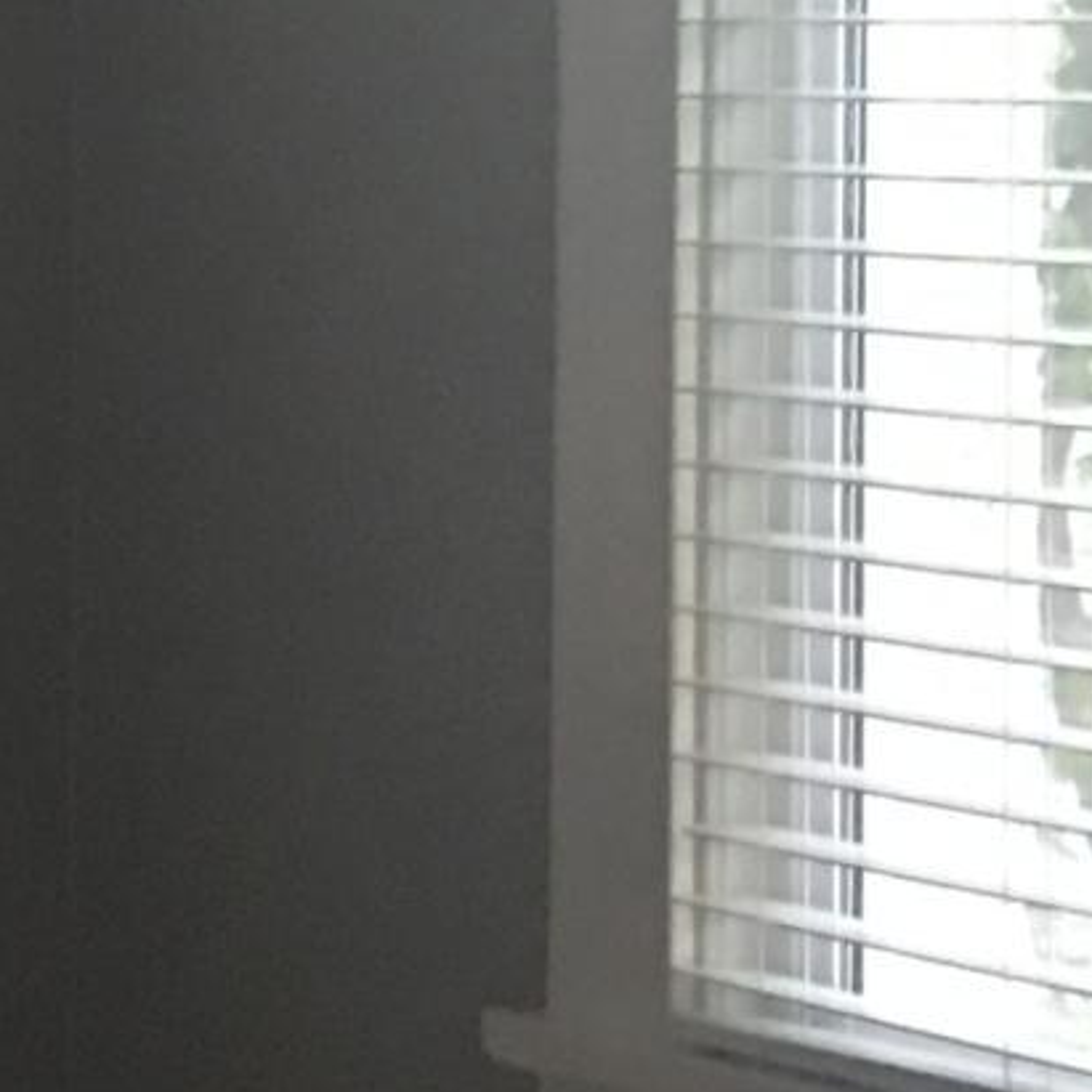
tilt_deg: -0.1
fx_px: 6674
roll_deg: +0.1
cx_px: -2548
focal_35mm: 187
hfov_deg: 7.7
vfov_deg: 9.3
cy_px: 239
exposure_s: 1/15
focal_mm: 4.15
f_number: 2.2
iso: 64
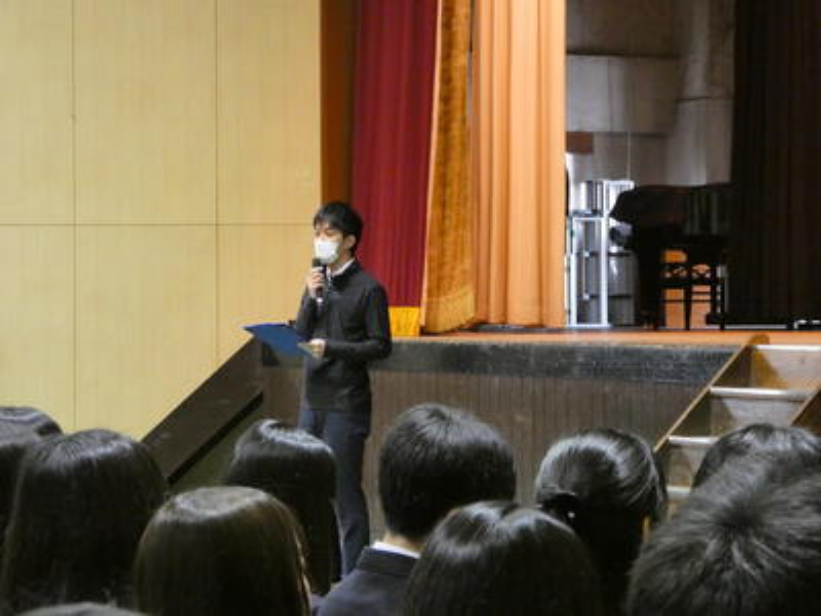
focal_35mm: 112
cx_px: 410
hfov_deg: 17.6
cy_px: 308
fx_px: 2656
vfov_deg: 13.2
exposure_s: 1/30
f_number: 5
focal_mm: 20.1
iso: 1600
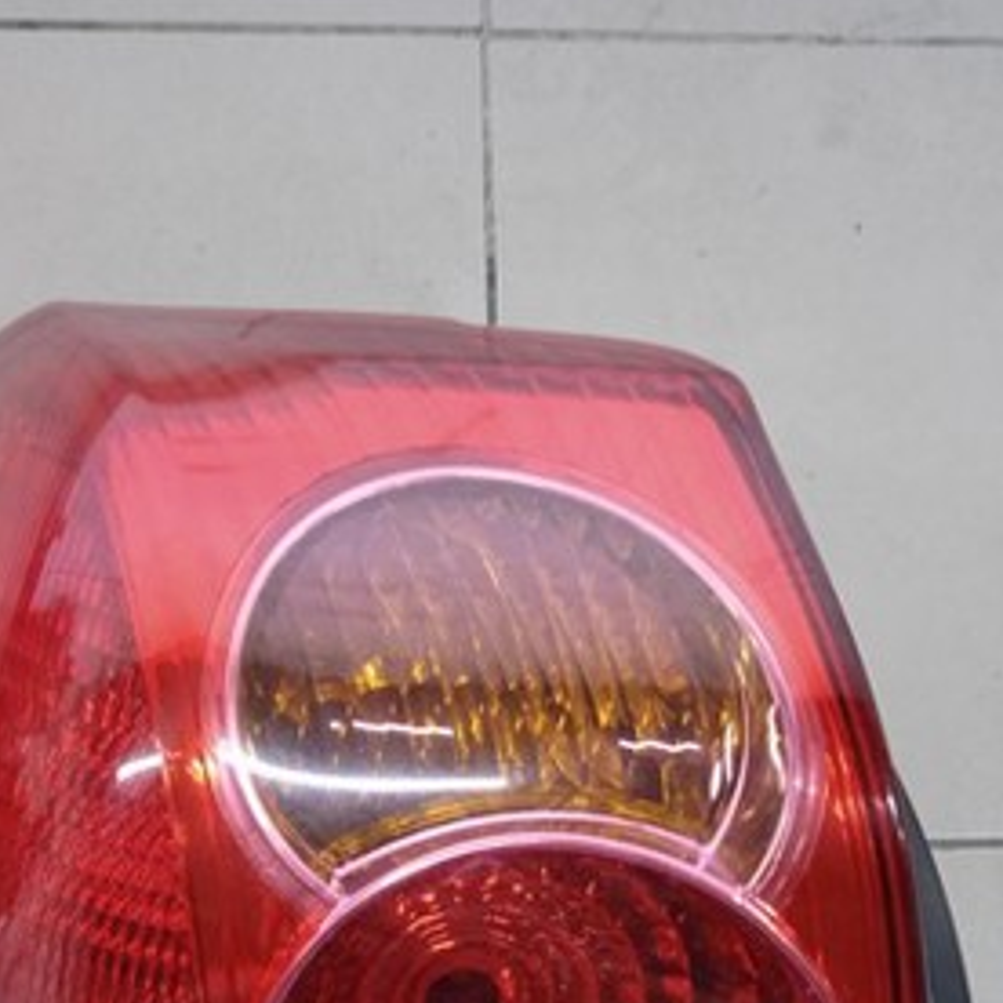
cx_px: 440
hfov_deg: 39.1
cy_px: 839
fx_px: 1410
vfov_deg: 37.4
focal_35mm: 43
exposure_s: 1/16.7
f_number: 2.2
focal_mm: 3.43
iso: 887
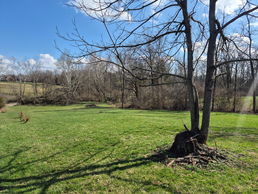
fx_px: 171
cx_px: 129
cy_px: 97
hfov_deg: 73.9
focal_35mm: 23
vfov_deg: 58.9
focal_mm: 5.4
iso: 25
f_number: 1.8
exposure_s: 1/2012
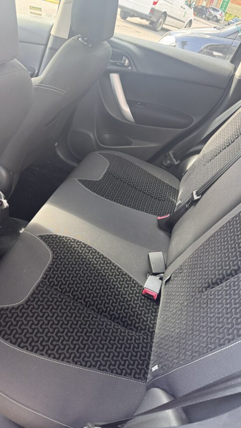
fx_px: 307
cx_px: 92
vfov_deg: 69.9
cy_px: 213
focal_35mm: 27
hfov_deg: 42.6
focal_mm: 6.76
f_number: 1.78
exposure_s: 1/108
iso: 200
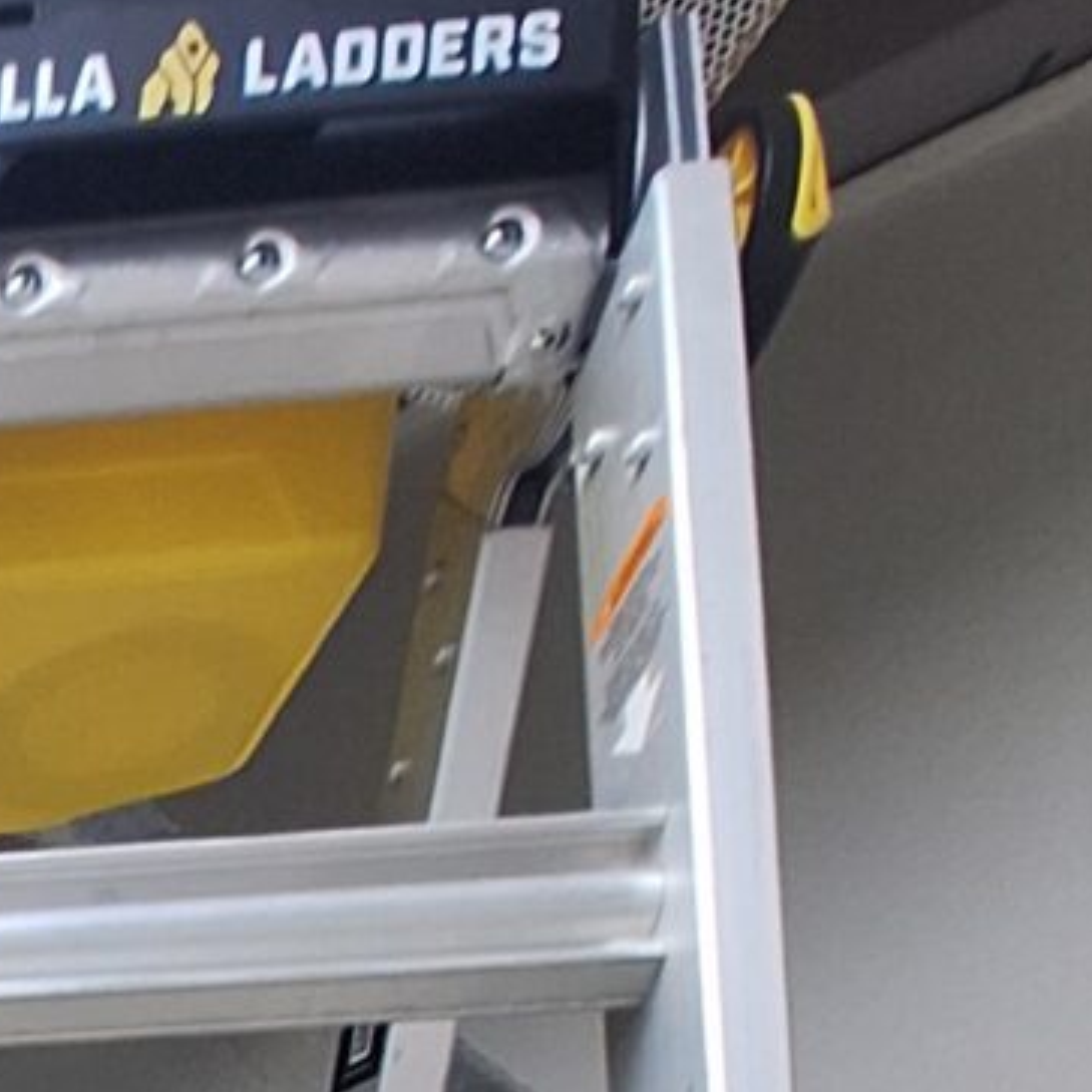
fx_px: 2891
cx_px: -1393
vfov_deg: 12.6
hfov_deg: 15.0
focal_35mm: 81
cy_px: 2999
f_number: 2.2
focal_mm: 1.74
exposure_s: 1/40
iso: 50
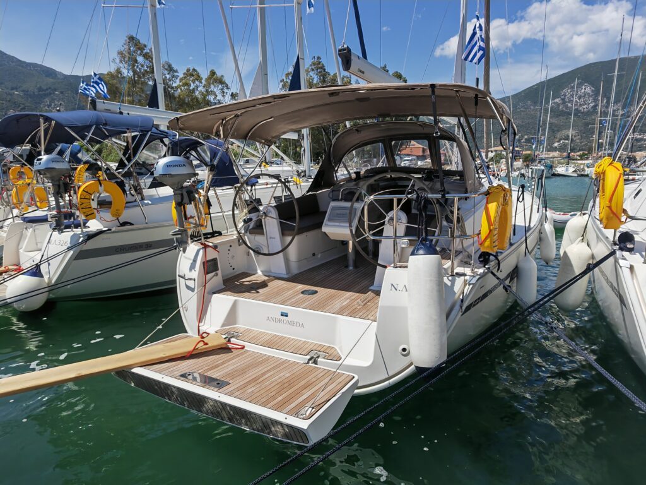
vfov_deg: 61.1
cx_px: 323
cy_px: 242
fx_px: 411
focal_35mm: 22
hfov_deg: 76.4
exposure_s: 1/1800
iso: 50
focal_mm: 2.16
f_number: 2.2
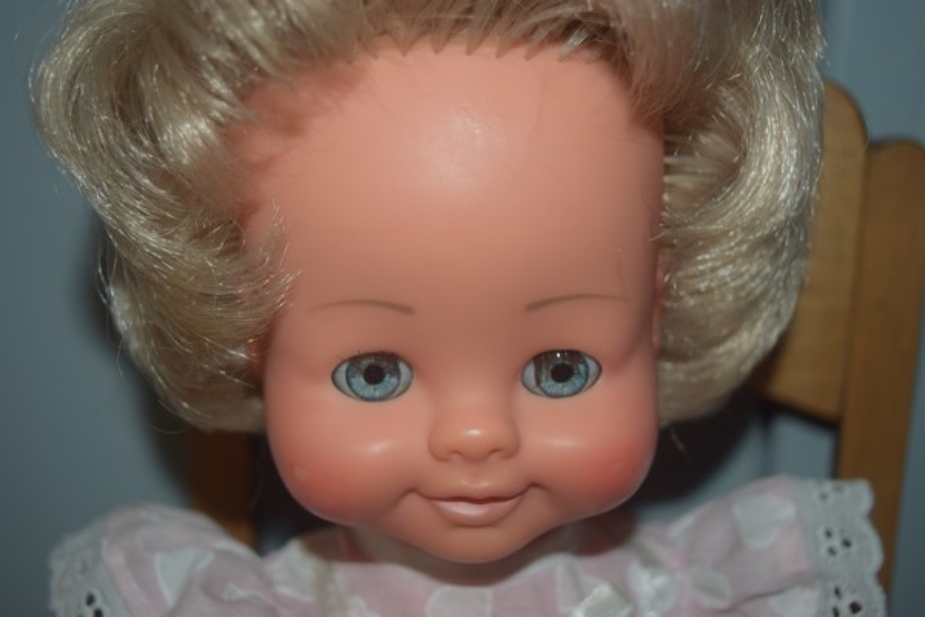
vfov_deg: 26.5
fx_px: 1310
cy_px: 308
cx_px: 462
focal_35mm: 51
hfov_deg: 38.9
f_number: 4.5
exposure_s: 1/60
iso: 125
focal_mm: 34
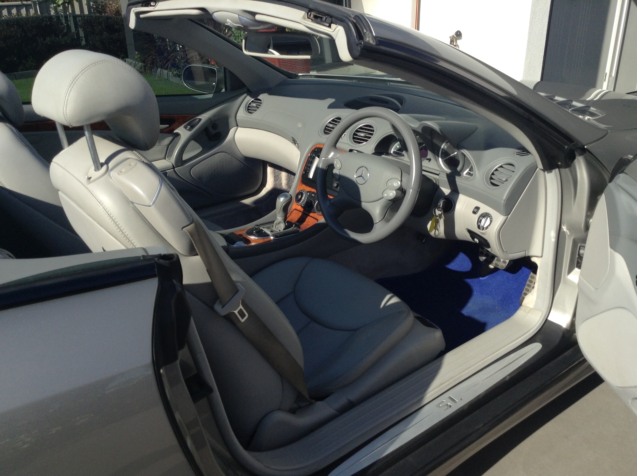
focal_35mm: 33
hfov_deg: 55.4
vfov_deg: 42.8
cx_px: 318
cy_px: 238
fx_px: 606
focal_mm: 3.3
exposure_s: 1/999
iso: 25
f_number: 2.4
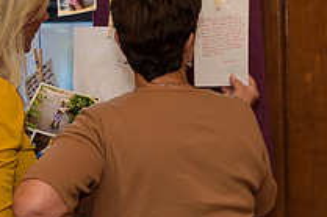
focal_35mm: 139
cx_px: 243
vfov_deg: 9.9
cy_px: 113
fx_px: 1262
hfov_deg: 14.7
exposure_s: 1/125
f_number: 4
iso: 800
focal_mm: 50
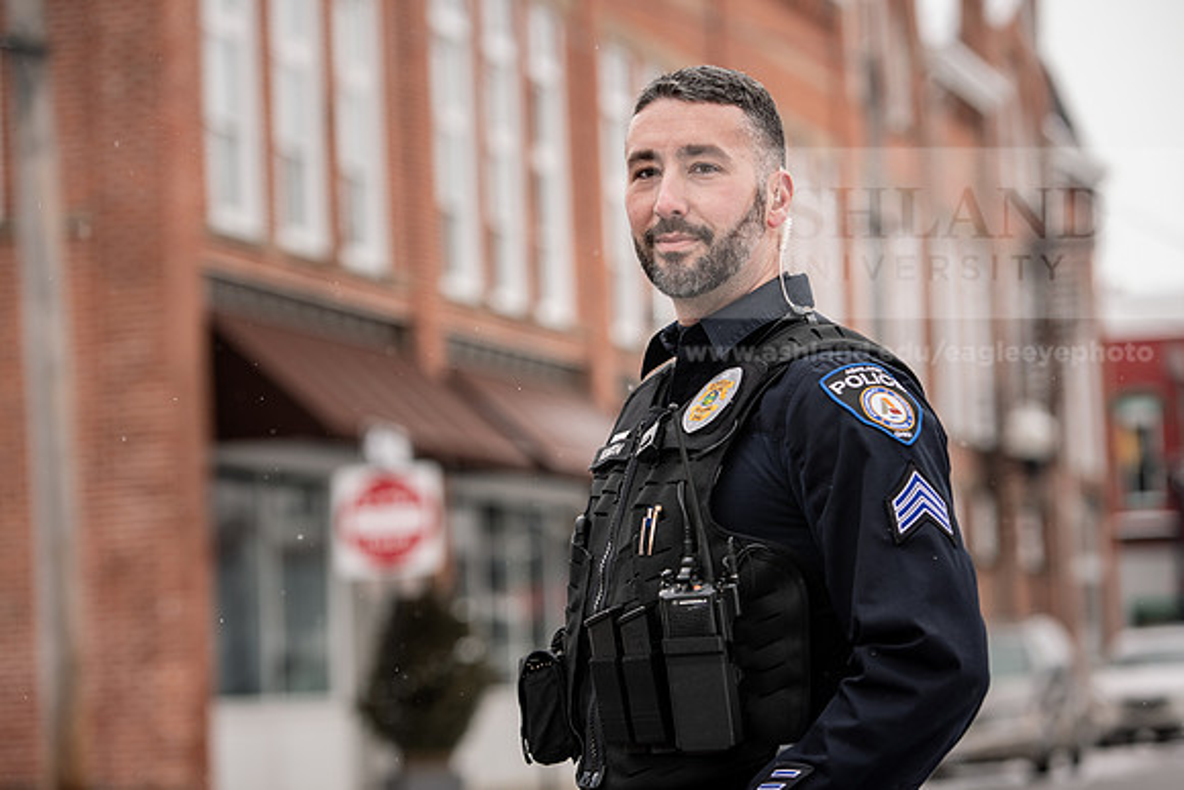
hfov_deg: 18.6
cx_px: 592
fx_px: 3618
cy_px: 395
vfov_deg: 12.5
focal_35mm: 110
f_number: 3.5
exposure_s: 1/400
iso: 125
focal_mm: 110
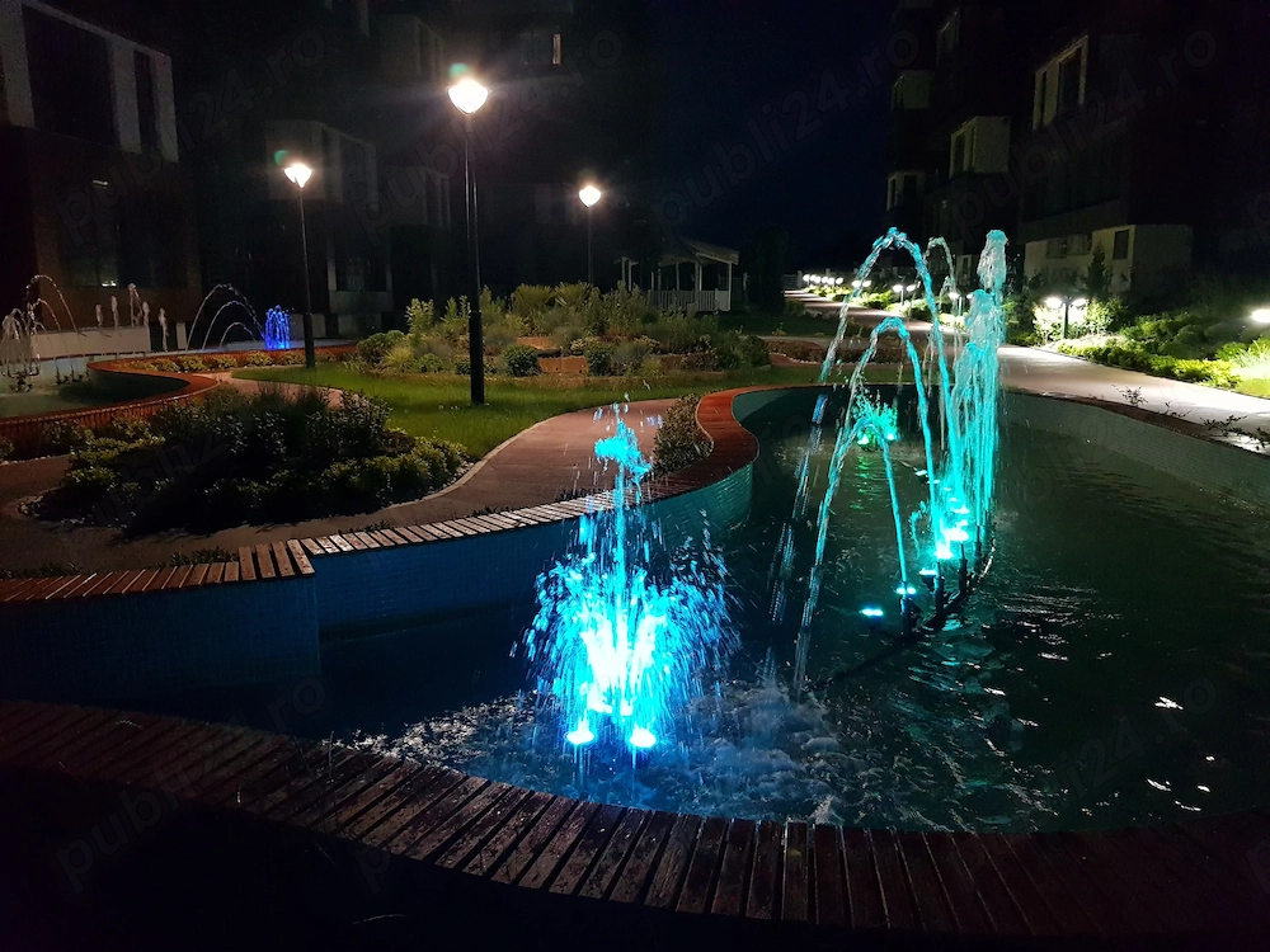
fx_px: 954
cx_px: 635
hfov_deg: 67.3
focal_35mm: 26
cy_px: 476
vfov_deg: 53.1
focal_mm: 4.3
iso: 800
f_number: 1.7
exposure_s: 1/50
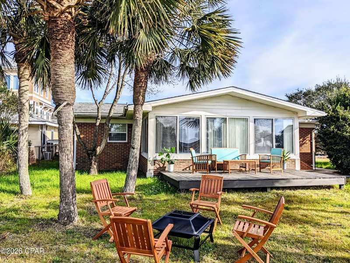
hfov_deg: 65.3
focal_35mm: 27
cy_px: 132
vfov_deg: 51.4
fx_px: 273
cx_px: 175
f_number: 1.73
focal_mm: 4.38
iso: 56
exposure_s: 1/2924
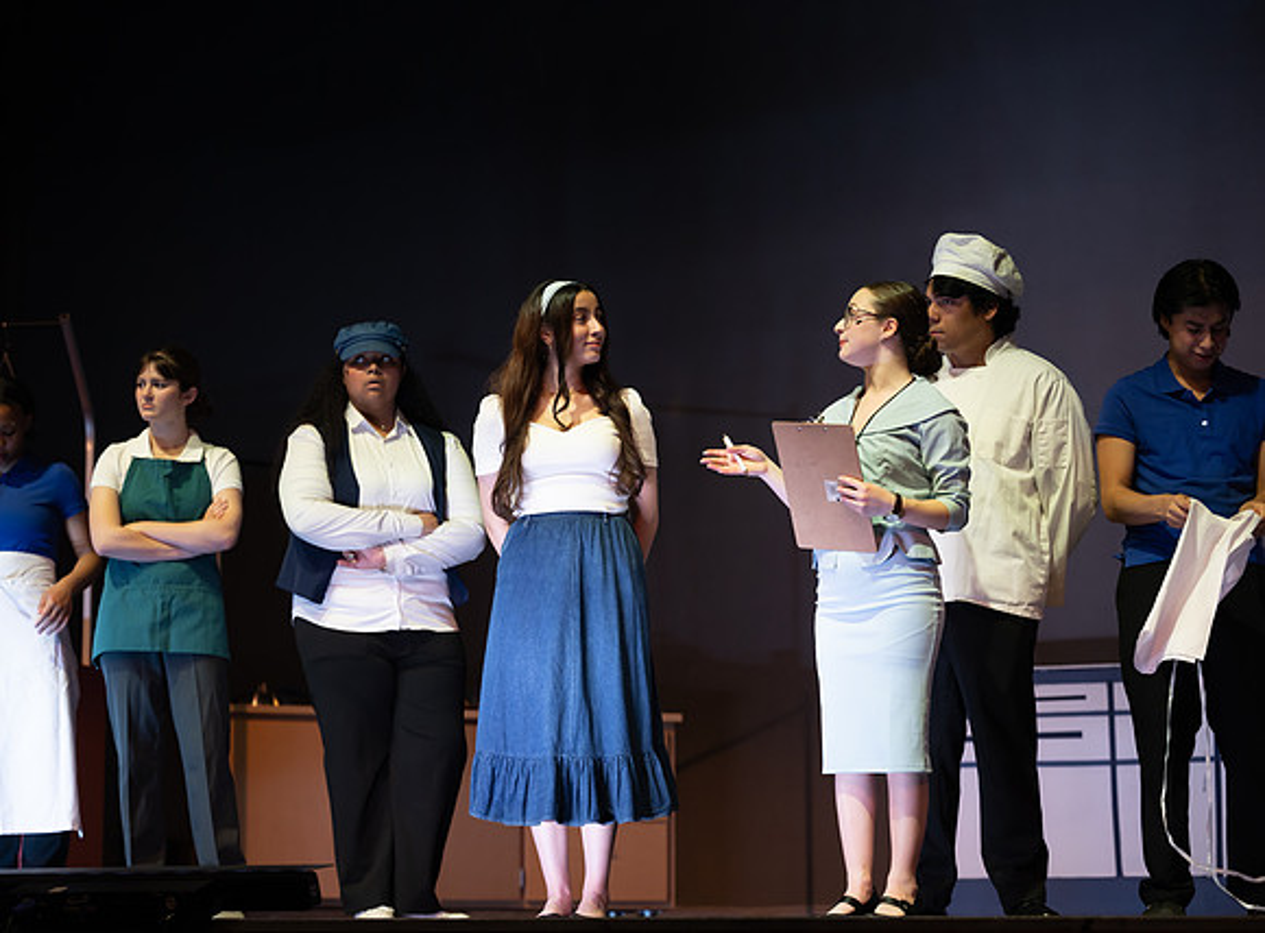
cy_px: 466
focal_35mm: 88
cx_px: 564
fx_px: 3191
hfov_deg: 22.4
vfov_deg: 16.6
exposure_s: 1/320
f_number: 2.8
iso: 900
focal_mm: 82
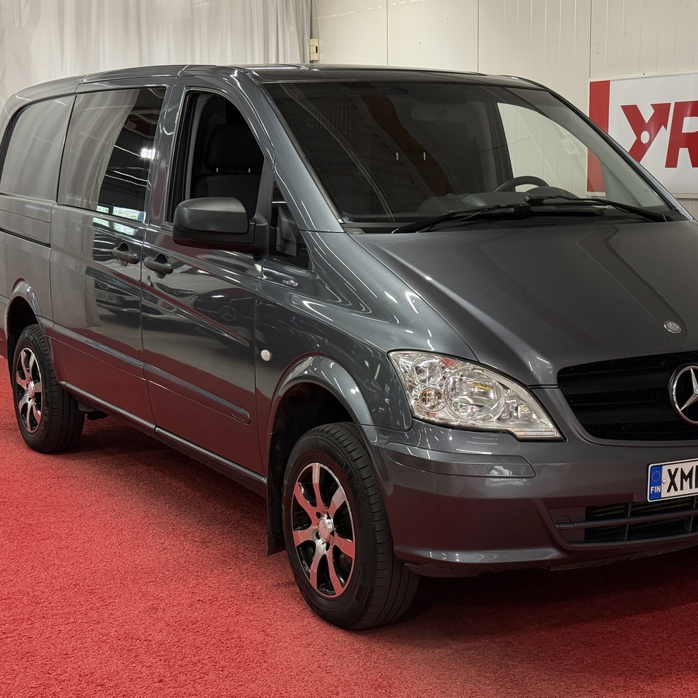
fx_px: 1369
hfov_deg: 28.5
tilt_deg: -7.1
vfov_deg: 28.6
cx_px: 424
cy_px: 331
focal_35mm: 60
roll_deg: +0.0
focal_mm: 6.76
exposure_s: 1/138
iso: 80
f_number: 1.78
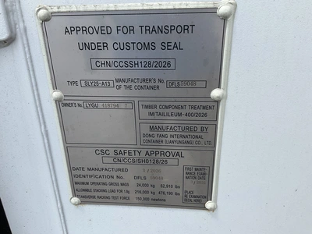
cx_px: 156
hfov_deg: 61.7
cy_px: 117
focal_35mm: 29
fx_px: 261
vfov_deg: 48.2
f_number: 1.8
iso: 25
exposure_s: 1/657
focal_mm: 3
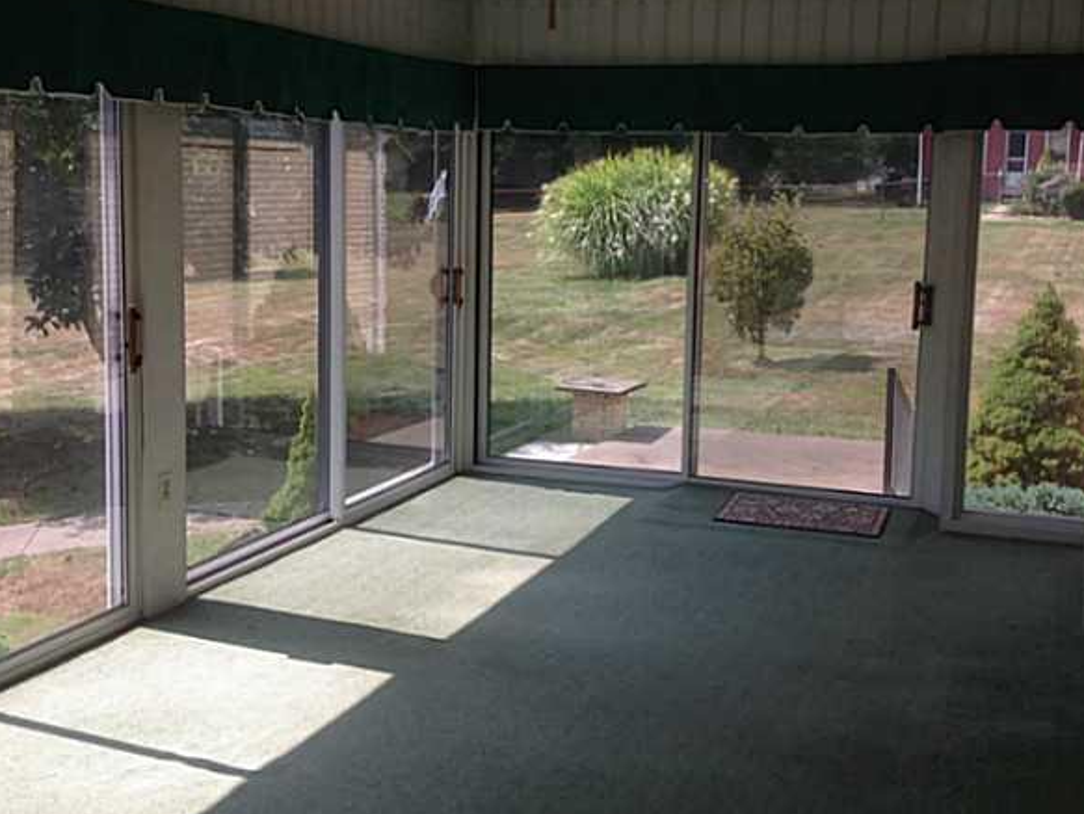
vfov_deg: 30.3
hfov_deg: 39.6
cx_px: 604
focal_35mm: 48
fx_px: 1504
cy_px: 361
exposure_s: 1/438
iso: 50
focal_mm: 4.28
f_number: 2.4
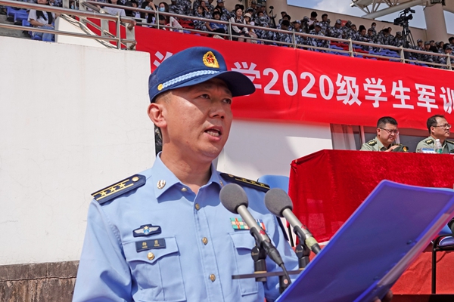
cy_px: 151
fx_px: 555
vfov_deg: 30.5
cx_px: 227
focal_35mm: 44
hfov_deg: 44.5
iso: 200
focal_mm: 16.31
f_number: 4
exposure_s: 1/2500
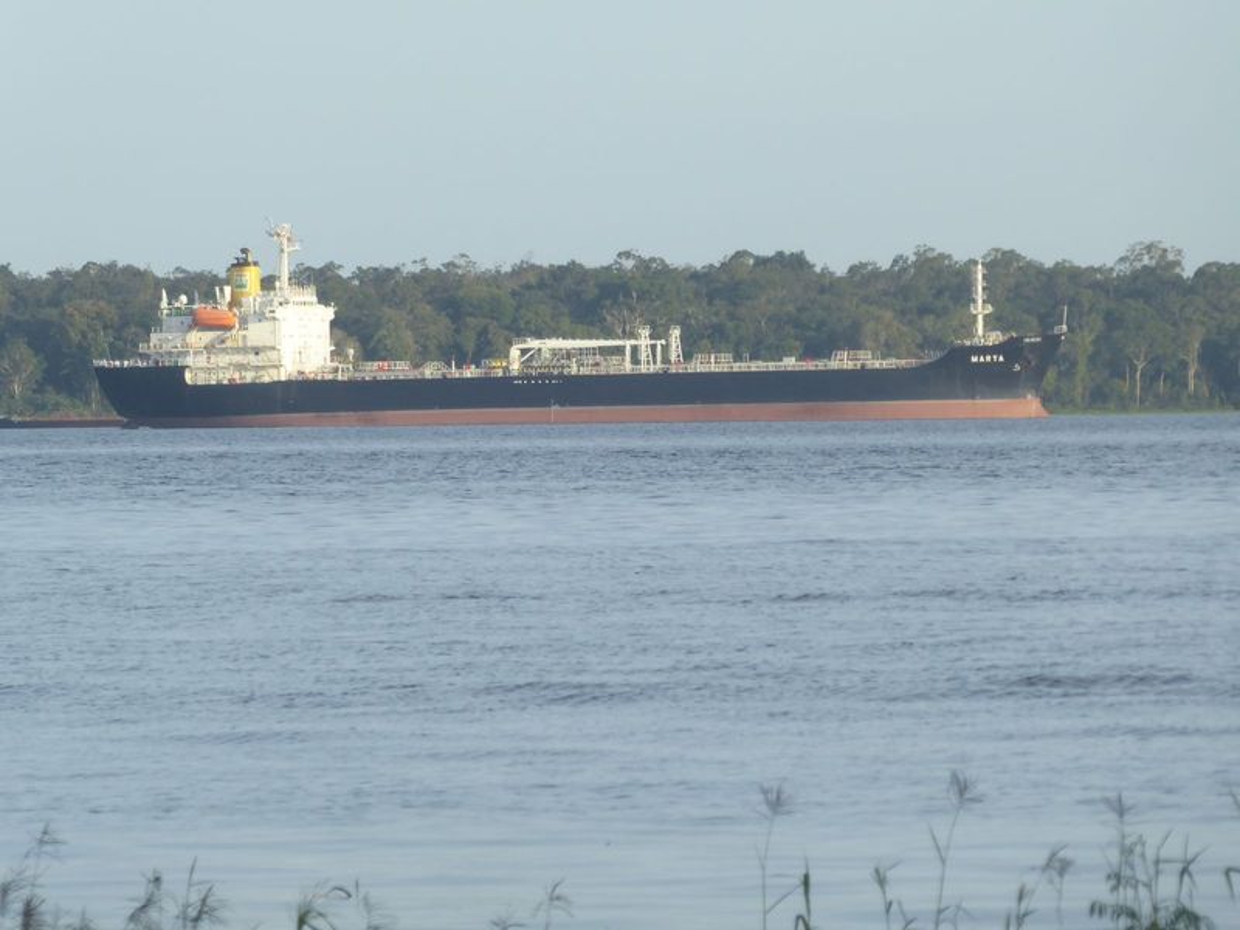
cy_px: 465
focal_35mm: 479
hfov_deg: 4.1
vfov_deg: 3.1
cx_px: 620
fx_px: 17159
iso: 80
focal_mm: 77.3
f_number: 6
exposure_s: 1/125
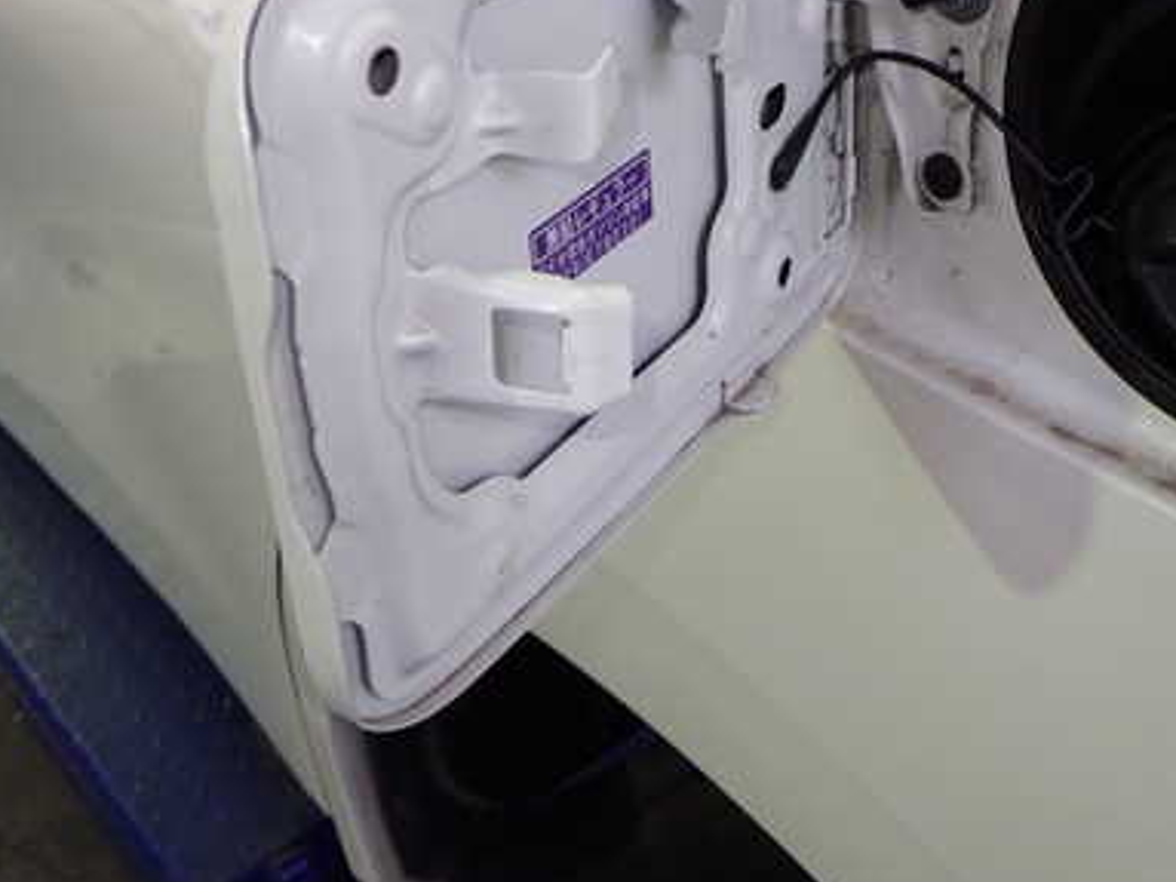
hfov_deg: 39.3
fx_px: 1596
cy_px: 283
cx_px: 884
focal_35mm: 47
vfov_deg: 30.6
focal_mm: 5.4
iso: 200
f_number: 2.3
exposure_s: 1/50
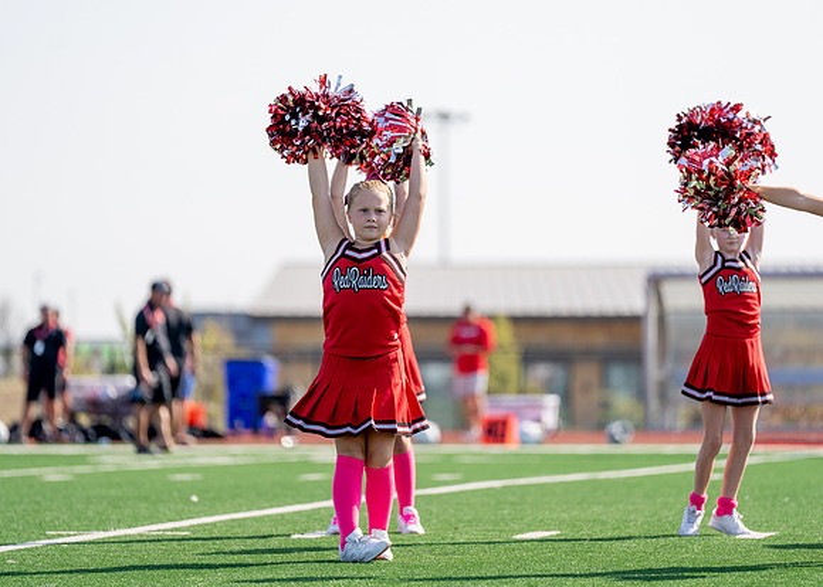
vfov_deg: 6.9
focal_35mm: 210
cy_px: 294
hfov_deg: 9.6
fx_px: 4897
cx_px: 412
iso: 100
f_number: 2.8
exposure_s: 1/1250
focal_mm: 200
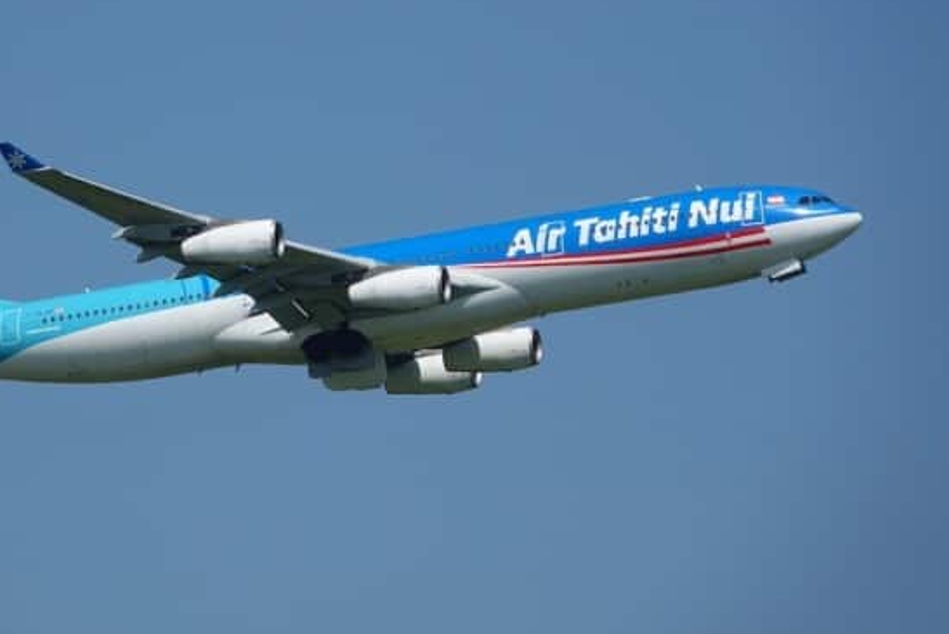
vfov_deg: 2.9
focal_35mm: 481
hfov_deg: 4.3
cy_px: 255
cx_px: 316
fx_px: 12682
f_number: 5.6
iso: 100
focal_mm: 128.6
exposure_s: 1/1000
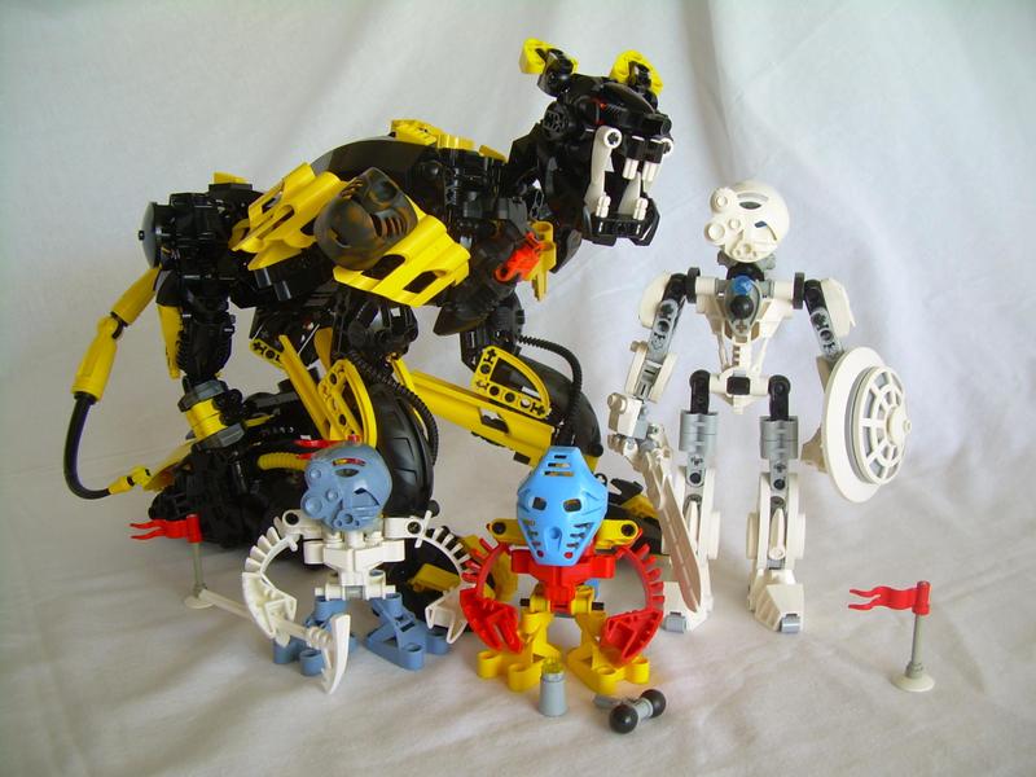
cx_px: 518
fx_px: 1137
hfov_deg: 49.0
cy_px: 388
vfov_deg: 37.7
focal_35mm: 38
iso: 50
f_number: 2.8
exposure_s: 1/23.2
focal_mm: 6.3
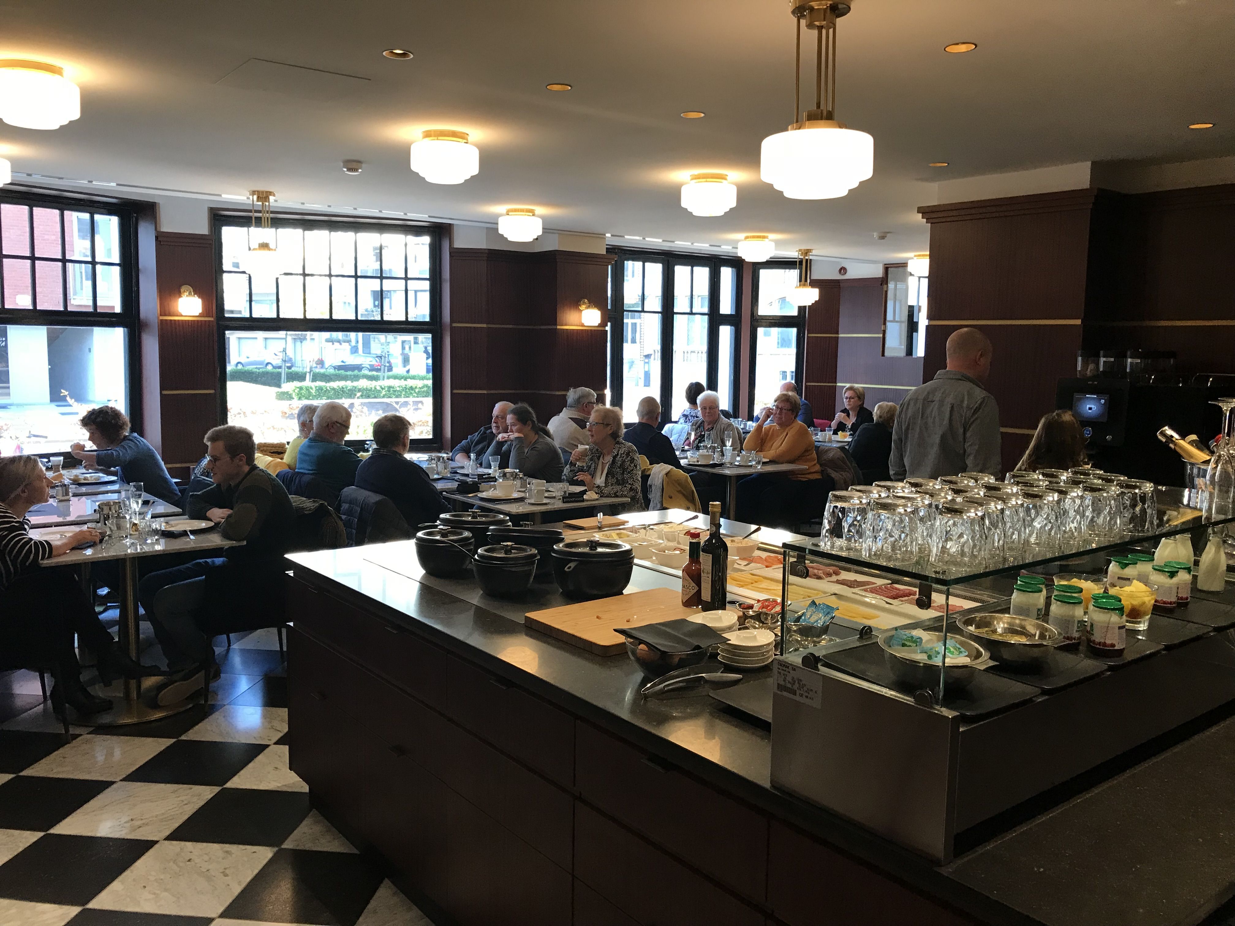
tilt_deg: -5.8
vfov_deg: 49.7
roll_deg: -0.1
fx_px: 999
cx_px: 618
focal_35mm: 28
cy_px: 463
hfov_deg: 63.4
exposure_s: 1/33
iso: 32
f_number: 1.8
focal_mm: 3.99
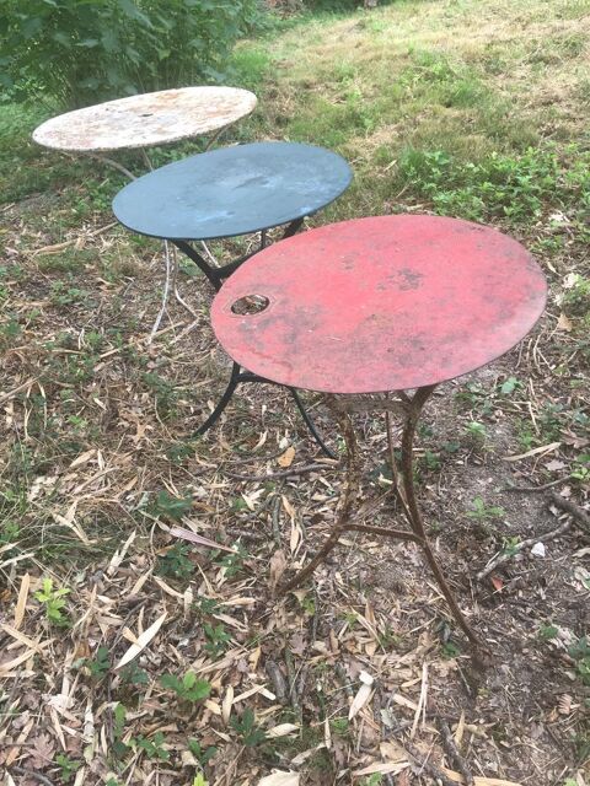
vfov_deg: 61.7
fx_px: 659
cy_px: 393
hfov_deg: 48.2
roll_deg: +0.5
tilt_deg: -39.6
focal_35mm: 29
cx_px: 295
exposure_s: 1/50
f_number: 2.2
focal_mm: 4.15
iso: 25
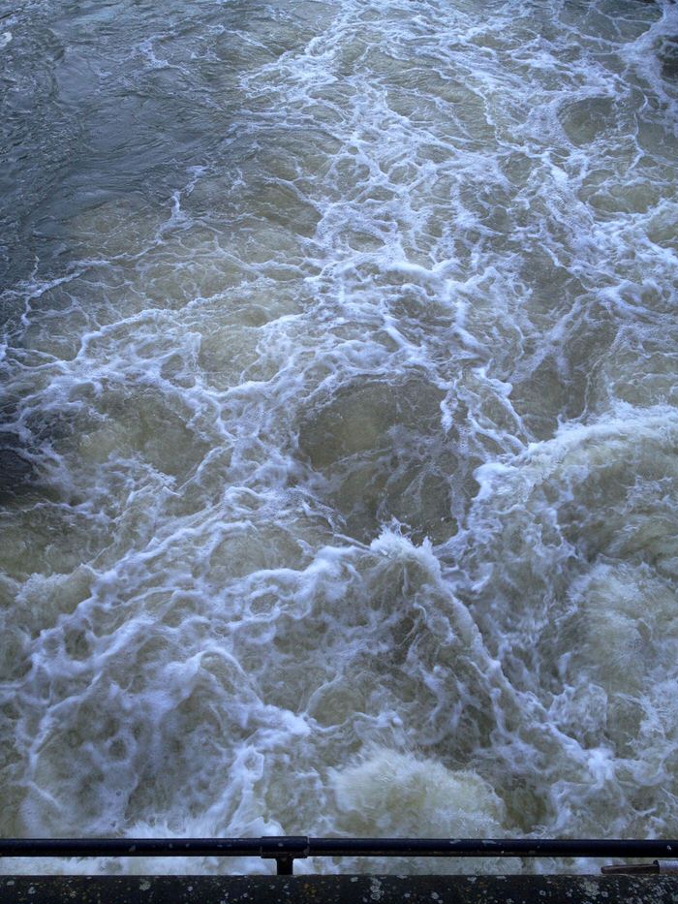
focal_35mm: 36
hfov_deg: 39.7
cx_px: 333
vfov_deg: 51.3
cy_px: 464
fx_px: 940
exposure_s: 1/60
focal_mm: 4.28
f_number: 2.4
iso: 64
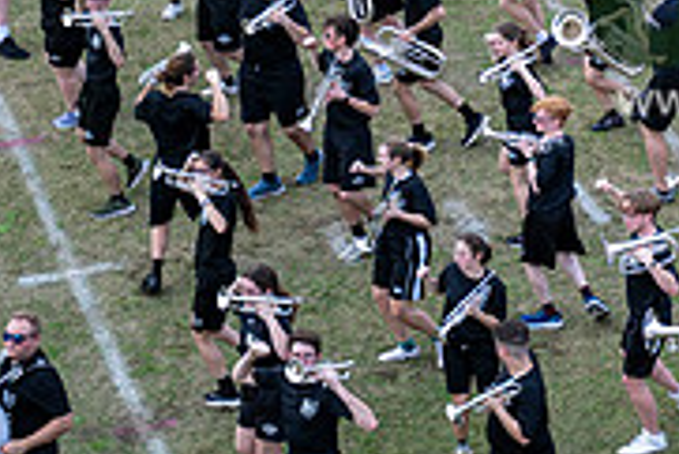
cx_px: 874
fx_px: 3511
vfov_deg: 7.4
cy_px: -32
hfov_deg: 10.8
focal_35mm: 186
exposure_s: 1/1250
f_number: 2.8
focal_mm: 58
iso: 250
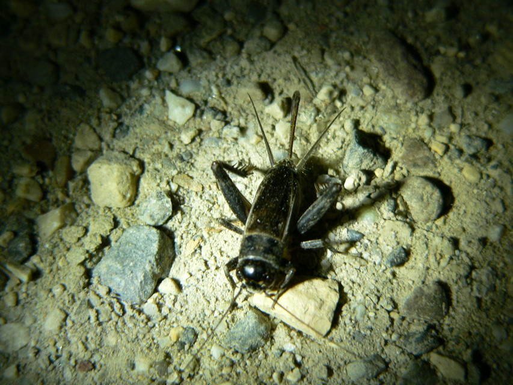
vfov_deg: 14.2
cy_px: 192
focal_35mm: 104
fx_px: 1541
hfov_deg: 18.9
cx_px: 256
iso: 150
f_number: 2.8
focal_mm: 17.2
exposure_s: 1/60
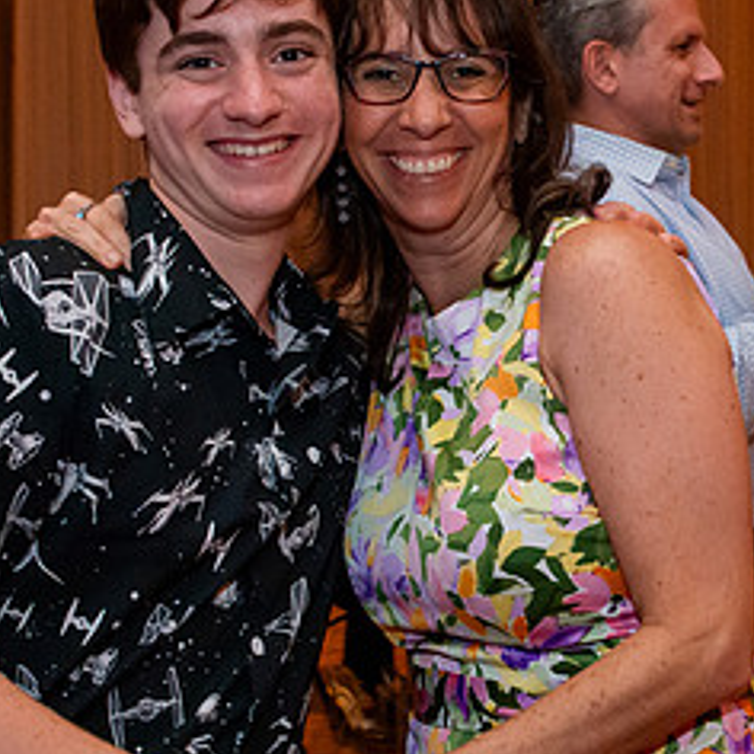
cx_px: 466
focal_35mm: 82
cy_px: 355
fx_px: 2021
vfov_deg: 21.1
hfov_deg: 21.1
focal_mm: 24
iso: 4000
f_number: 5.6
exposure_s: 1/60
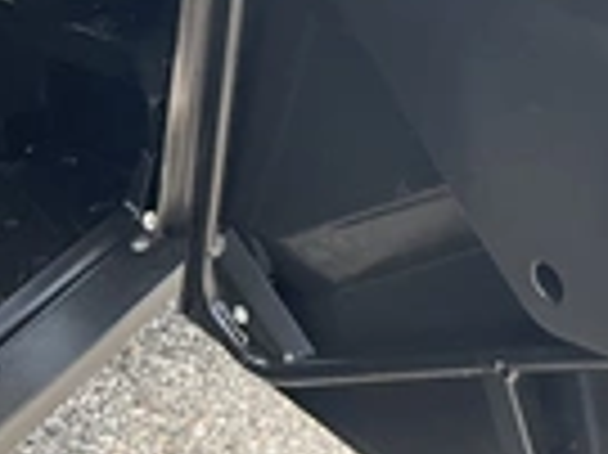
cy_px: -184
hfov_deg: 21.5
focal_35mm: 86
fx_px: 1509
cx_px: 680
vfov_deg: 16.0
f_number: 1.8
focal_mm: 3
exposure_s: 1/122
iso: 20
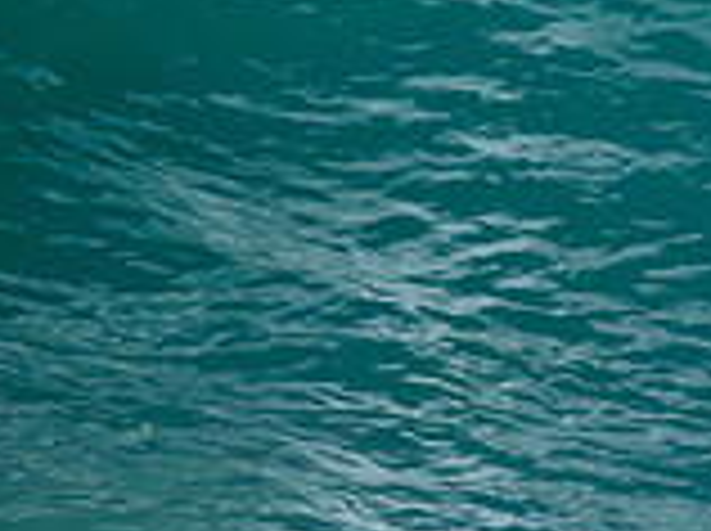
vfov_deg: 0.4
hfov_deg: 0.5
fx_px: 81337
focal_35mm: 3966
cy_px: -299
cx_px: 1179
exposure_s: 1/6400
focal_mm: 1120
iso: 1800
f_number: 9
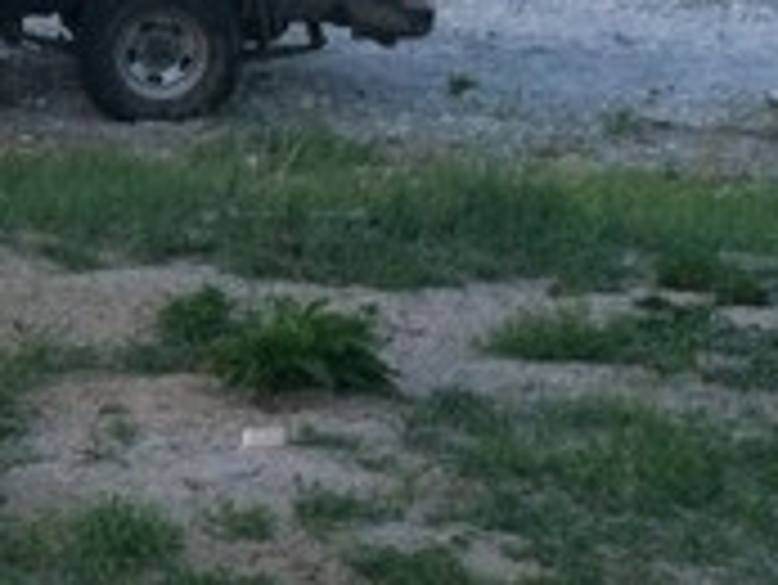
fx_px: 2407
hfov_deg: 17.7
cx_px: -81
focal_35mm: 107
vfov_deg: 13.7
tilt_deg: -15.2
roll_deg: -0.4
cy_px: 18
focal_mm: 4.15
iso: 320
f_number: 2.2
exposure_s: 1/25
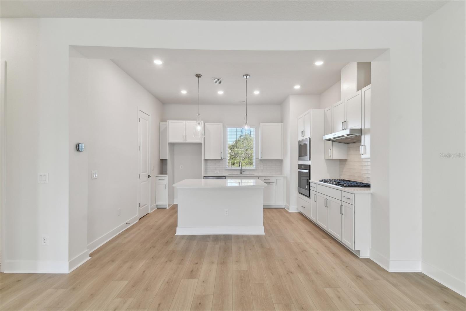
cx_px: 233
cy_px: 156
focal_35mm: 15
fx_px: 194
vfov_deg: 77.3
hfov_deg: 100.4
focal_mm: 10
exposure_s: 1/10
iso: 100
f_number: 8
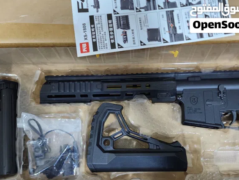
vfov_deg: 53.1
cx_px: 126
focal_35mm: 26
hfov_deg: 67.2
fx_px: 180
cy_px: 94
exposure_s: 1/120
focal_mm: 6.4
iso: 500
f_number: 1.8
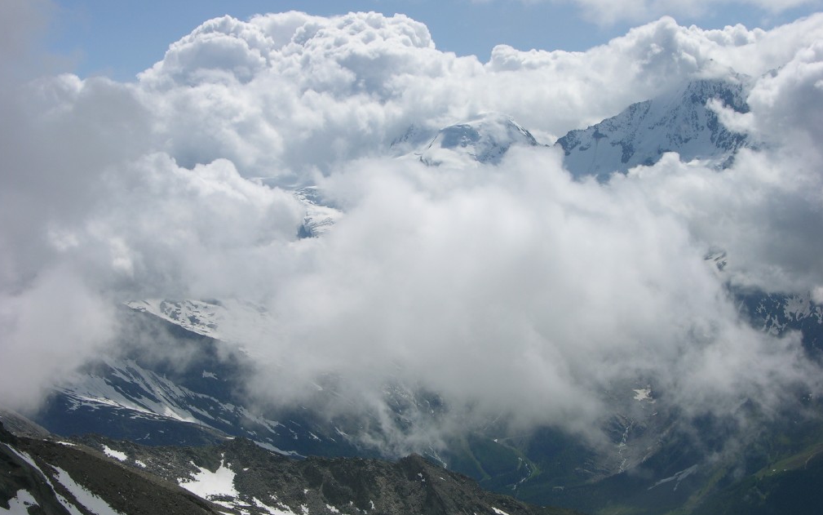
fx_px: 1593
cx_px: 409
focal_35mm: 71
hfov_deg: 29.0
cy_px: 260
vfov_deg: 18.4
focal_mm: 16.8
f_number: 7.3
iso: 50
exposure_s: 1/425
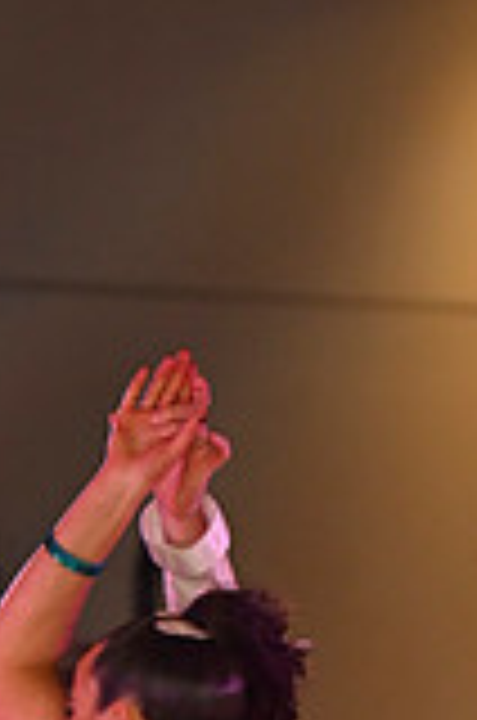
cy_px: 1138
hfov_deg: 1.9
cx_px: 223
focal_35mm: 727
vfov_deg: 2.8
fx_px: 14511
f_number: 5
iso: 2000
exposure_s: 1/200
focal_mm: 200
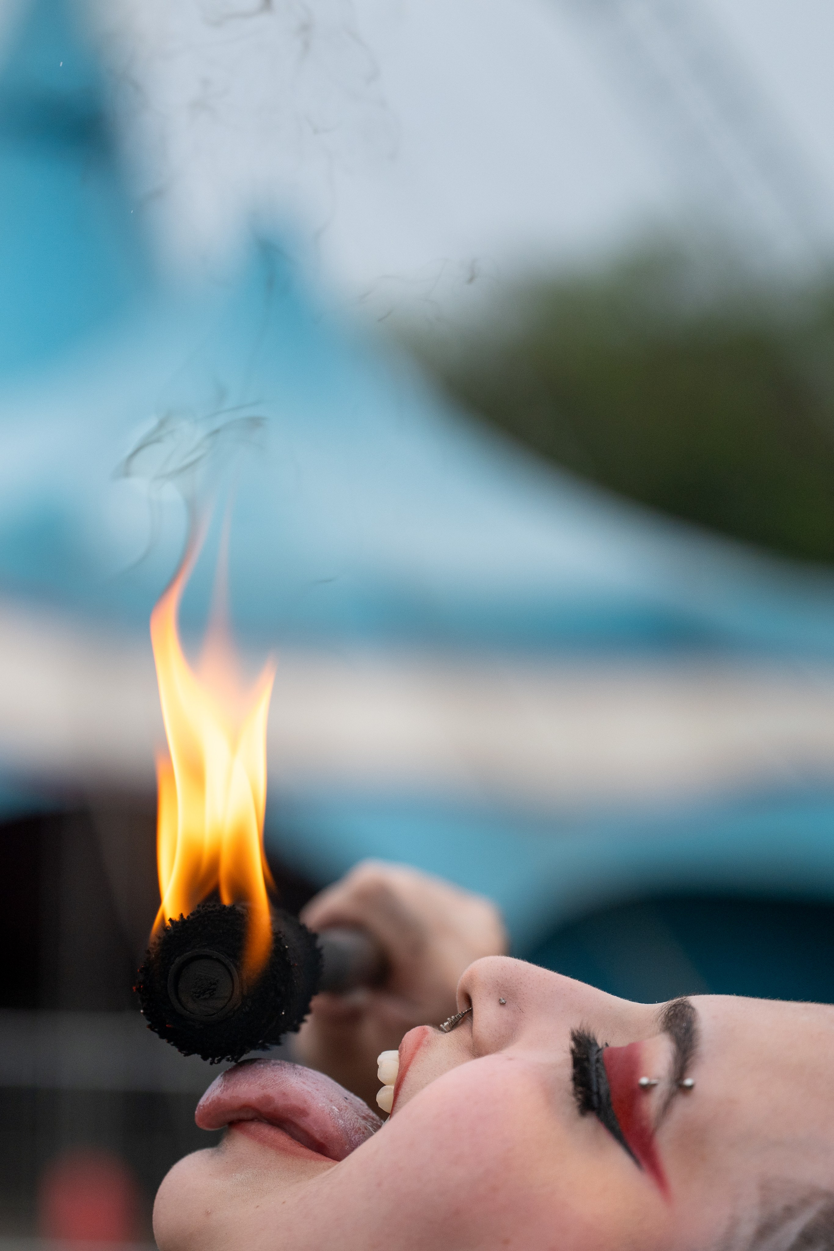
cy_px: 625
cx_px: -18
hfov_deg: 12.9
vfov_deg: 19.5
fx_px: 3648
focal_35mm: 105
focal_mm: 70
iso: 400
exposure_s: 1/2000
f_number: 2.8
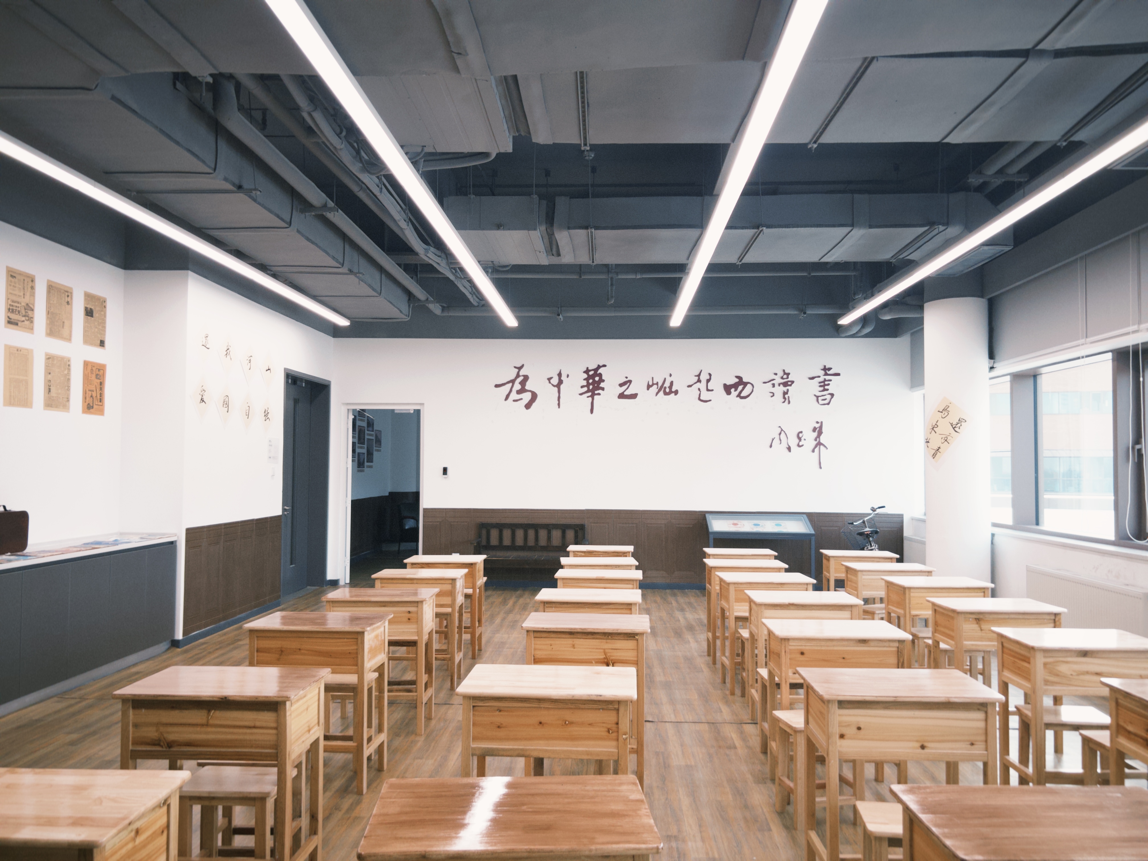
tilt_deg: +1.0
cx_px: 574
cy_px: 430
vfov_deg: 53.1
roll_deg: +0.8
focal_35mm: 26
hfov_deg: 67.3
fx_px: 862
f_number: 1.5
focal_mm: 5.7
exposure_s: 1/113
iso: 32
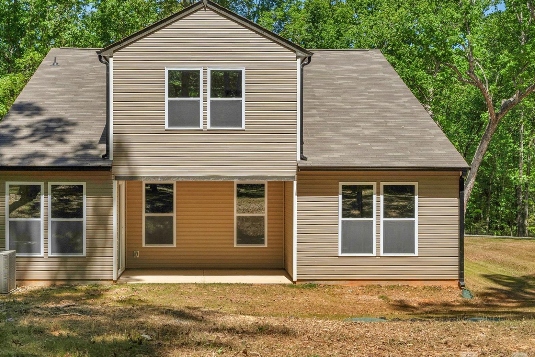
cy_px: 185
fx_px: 684
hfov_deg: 42.6
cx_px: 218
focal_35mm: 46
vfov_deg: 29.2
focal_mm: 35
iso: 640
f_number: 8
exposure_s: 1/1250
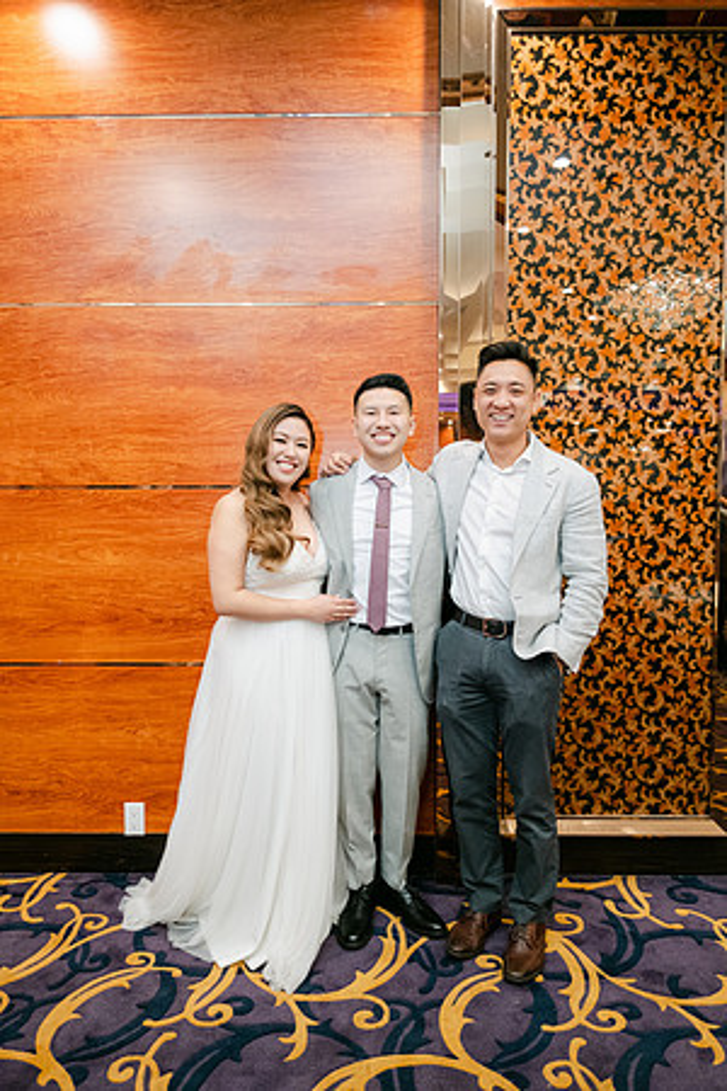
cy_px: 546
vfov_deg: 73.7
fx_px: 727
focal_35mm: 24
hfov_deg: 53.1
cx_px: 364
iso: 800
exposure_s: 1/125
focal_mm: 16
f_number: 2.8
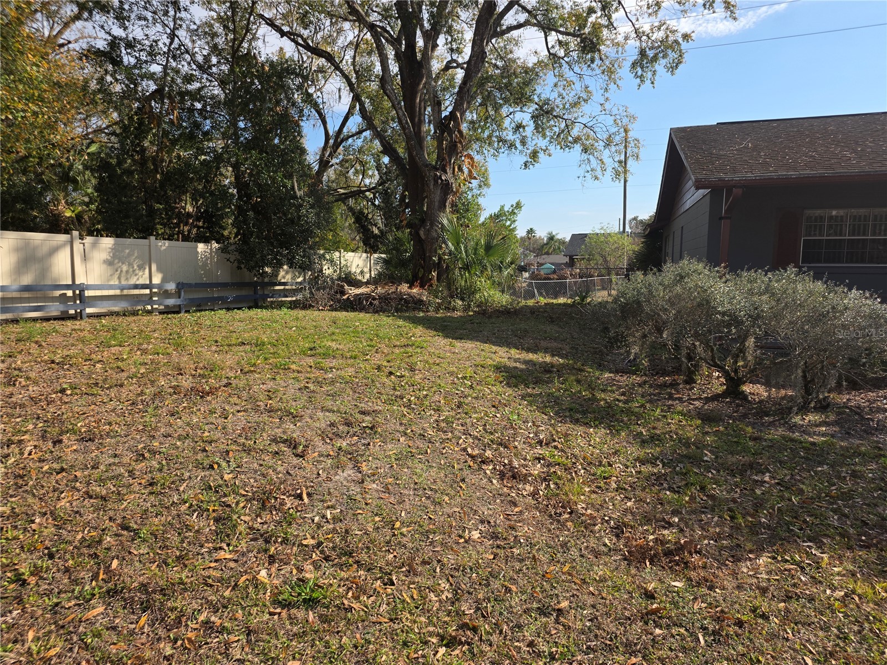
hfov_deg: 73.9
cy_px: 332
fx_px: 589
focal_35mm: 23
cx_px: 444
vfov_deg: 58.9
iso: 80
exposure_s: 1/4333
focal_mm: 6.25
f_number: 1.7
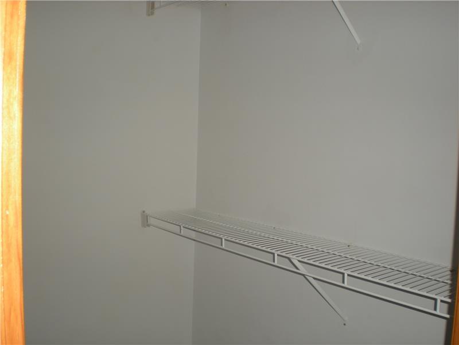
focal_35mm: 38
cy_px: 172
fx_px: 504
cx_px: 230
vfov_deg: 37.7
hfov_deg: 49.0
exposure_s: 1/60
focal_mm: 6.3
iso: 71
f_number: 3.1
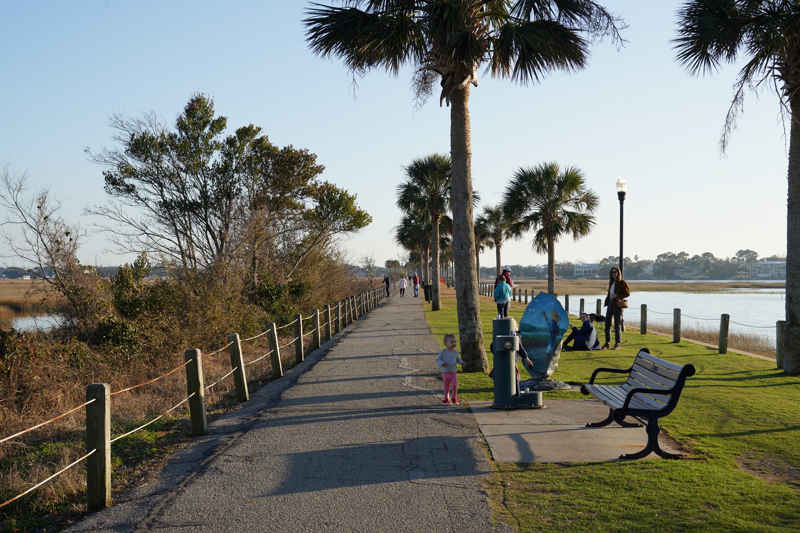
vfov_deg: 27.0
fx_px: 1111
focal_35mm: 50
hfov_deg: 39.6
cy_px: 266
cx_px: 400
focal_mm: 50
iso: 100
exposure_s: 1/100
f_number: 11
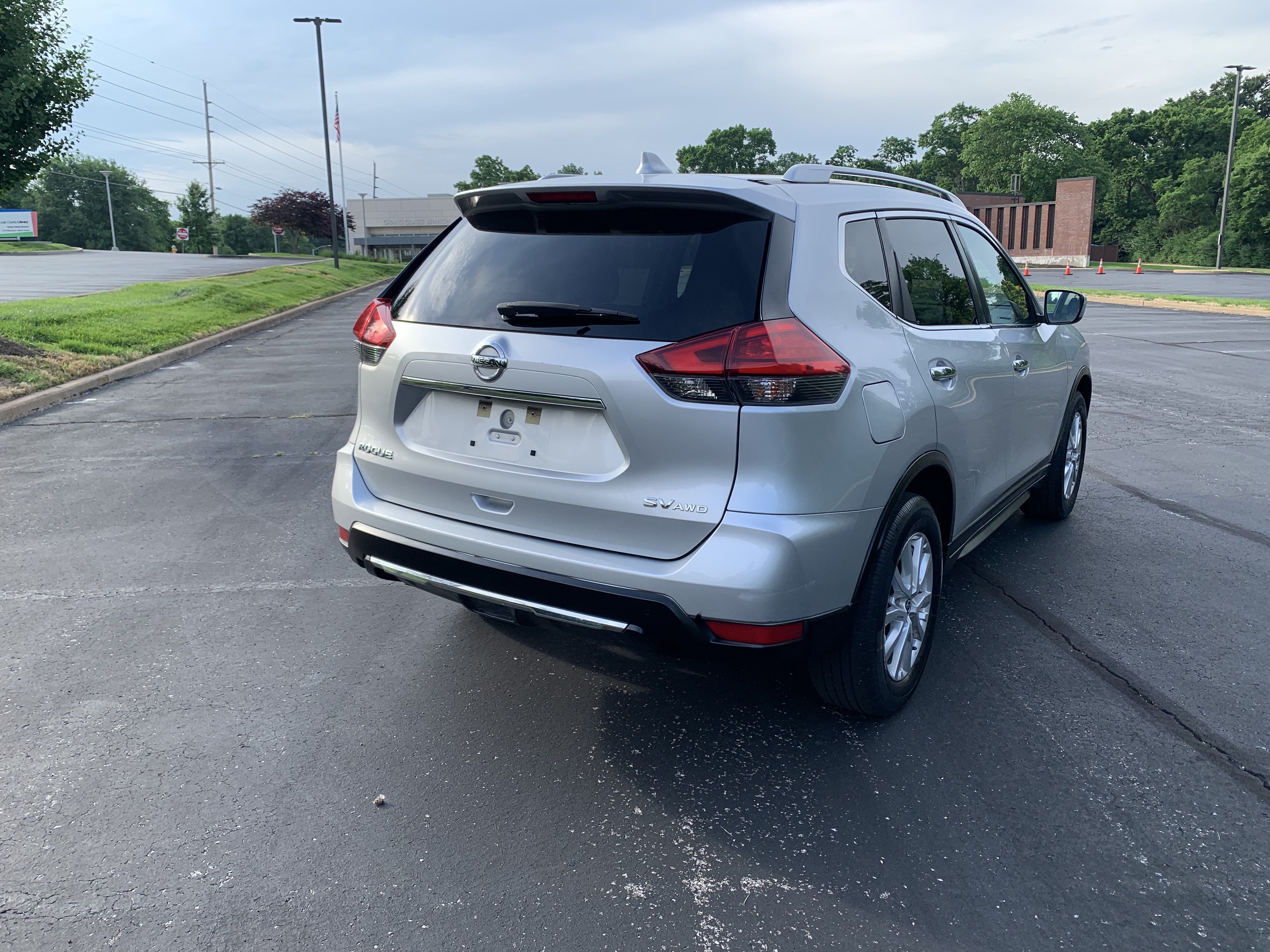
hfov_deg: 67.3
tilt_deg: -10.2
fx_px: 954
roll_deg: -1.1
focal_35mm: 26
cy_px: 476
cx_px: 635
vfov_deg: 53.1
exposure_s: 1/669
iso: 25
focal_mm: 4.25
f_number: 1.8
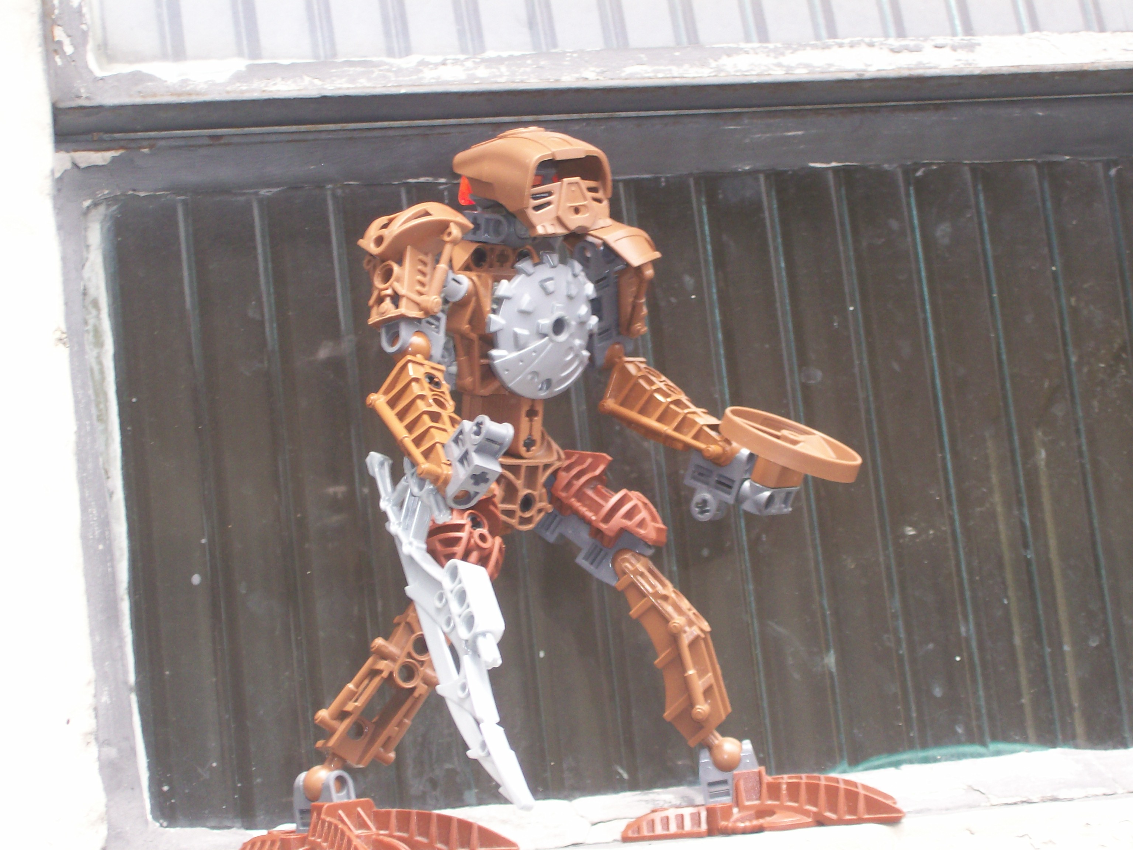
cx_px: 566
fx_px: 2848
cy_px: 425
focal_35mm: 87
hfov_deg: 22.5
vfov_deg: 17.0
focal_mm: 14.3
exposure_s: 1/109
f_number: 4.3
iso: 80
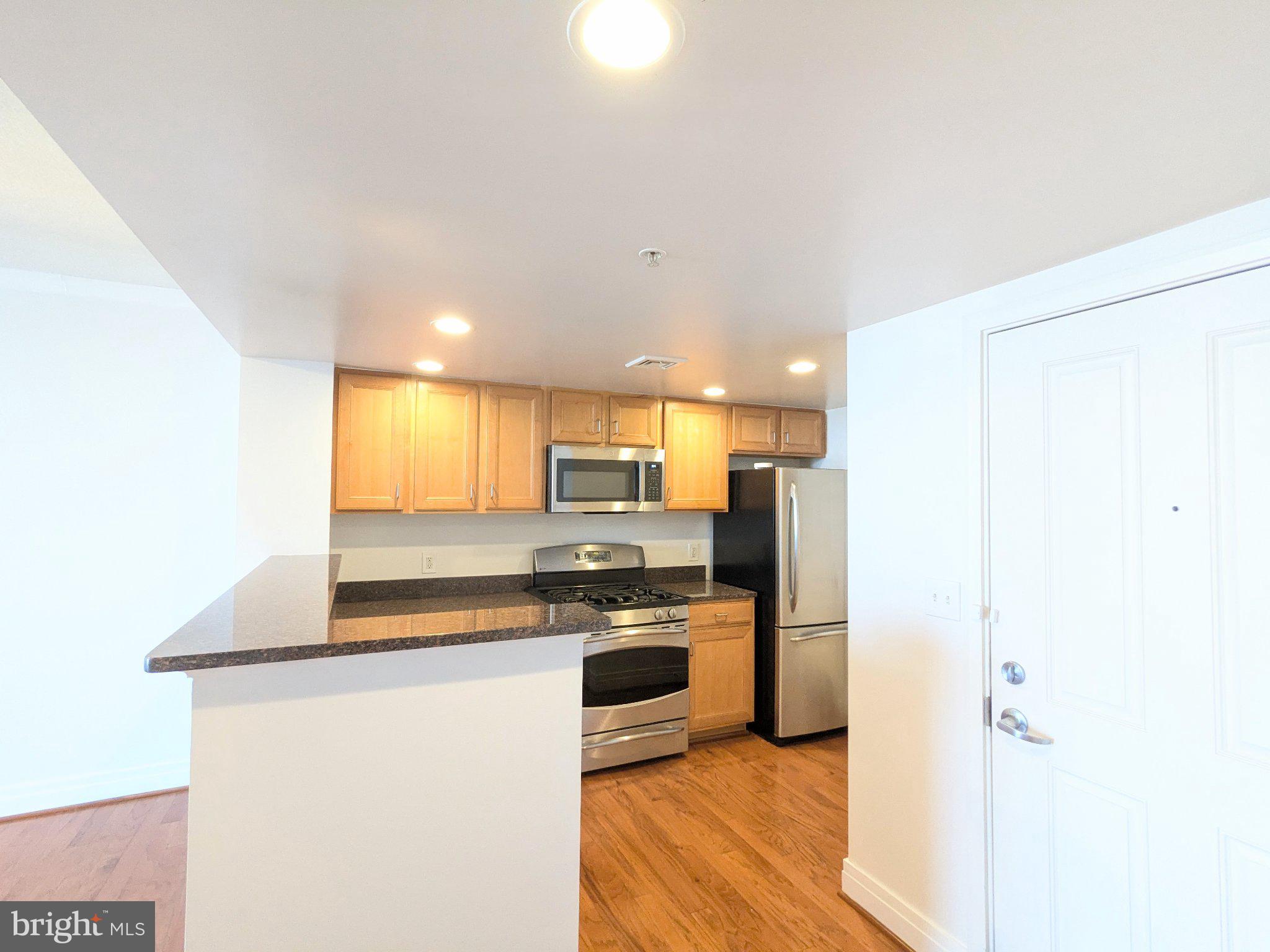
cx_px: 635
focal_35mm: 16
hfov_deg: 94.5
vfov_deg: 78.1
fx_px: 587
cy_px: 476
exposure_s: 1/60
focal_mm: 2.35
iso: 433
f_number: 2.2
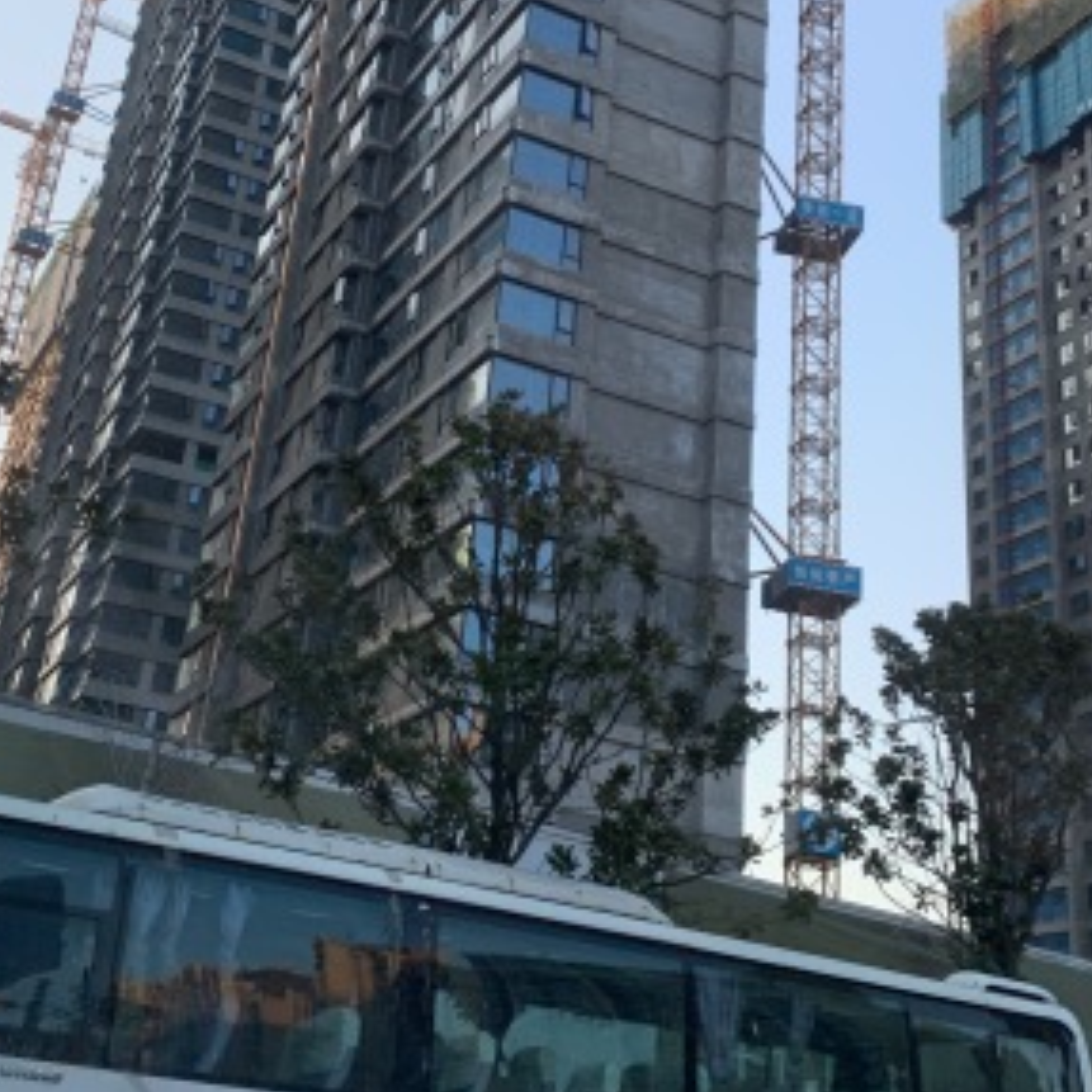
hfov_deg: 36.0
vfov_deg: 35.6
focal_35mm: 47
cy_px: 344
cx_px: 479
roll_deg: -5.9
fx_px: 1677
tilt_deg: +28.1
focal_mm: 4.25
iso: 25
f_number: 1.8
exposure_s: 1/226
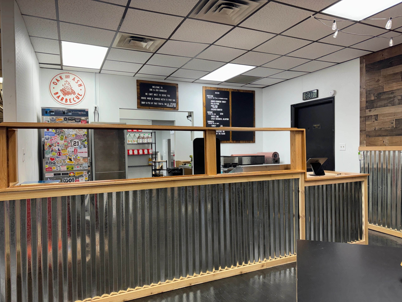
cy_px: 151
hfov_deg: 71.6
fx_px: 279
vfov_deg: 56.8
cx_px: 201
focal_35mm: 24
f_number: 1.78
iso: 160
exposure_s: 1/120
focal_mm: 6.76
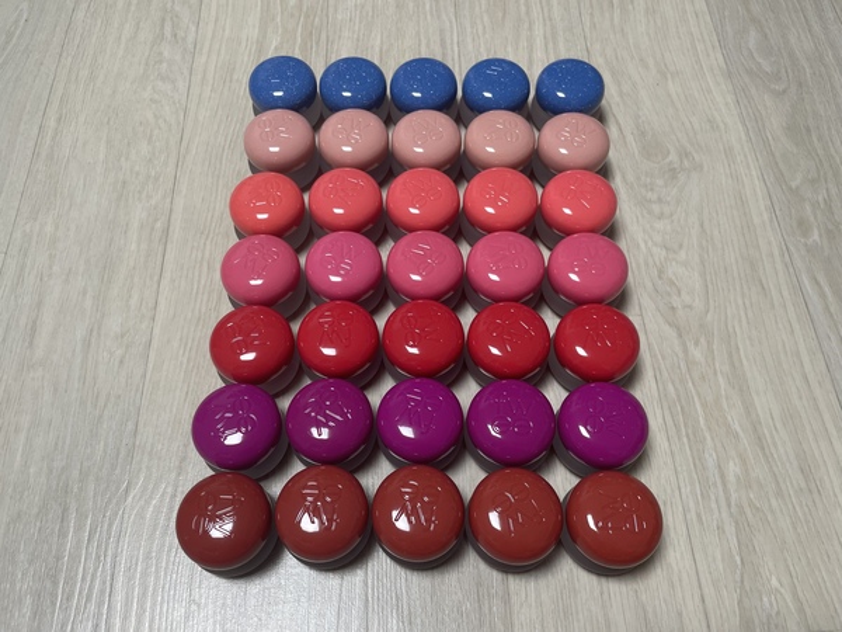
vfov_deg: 53.1
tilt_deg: -62.5
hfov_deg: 67.3
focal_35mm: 26
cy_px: 316
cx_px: 421
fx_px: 632
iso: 80
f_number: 1.6
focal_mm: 4.2
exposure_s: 1/60
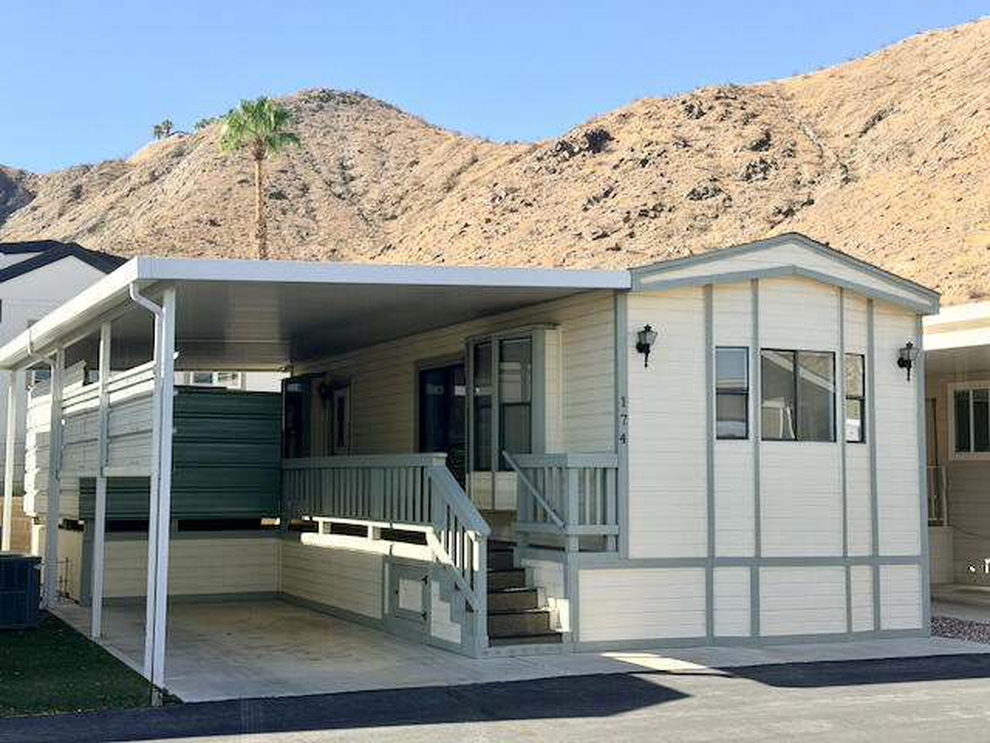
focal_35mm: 48
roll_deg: -0.8
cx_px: 495
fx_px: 1373
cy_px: 372
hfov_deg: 39.7
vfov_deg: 30.3
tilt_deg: +4.8
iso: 64
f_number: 1.78
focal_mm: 6.76
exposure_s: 1/2208
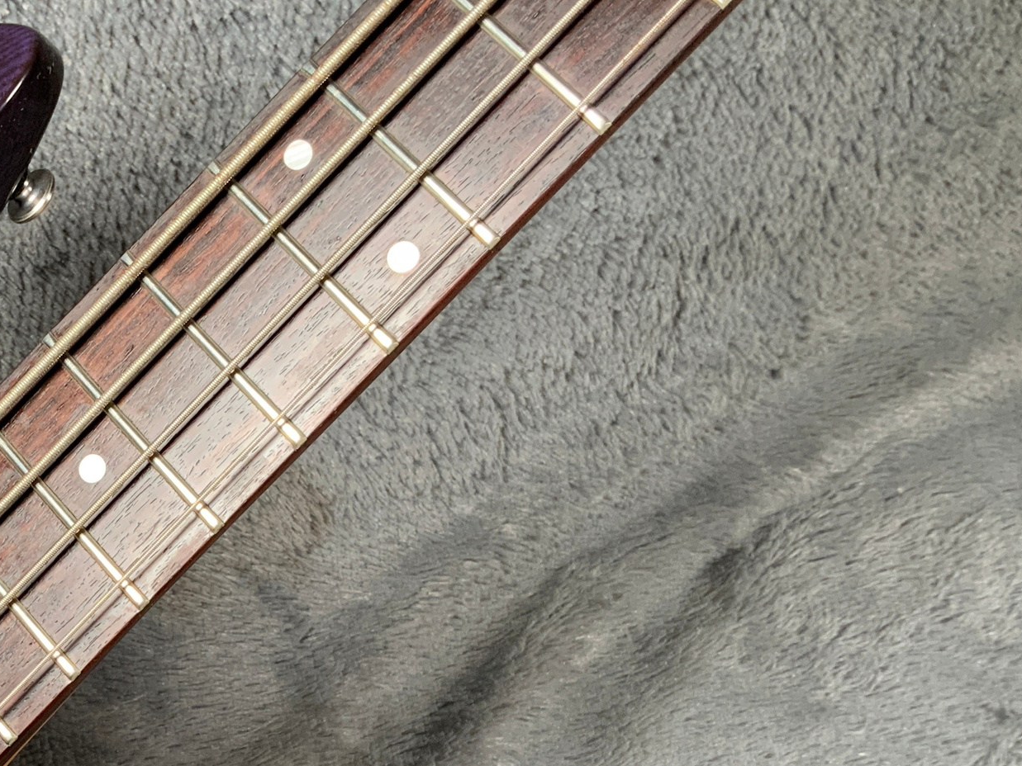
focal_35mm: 60
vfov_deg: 23.9
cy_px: 646
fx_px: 1772
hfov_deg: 30.3
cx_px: 43
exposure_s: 1/104
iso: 50
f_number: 1.8
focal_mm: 3
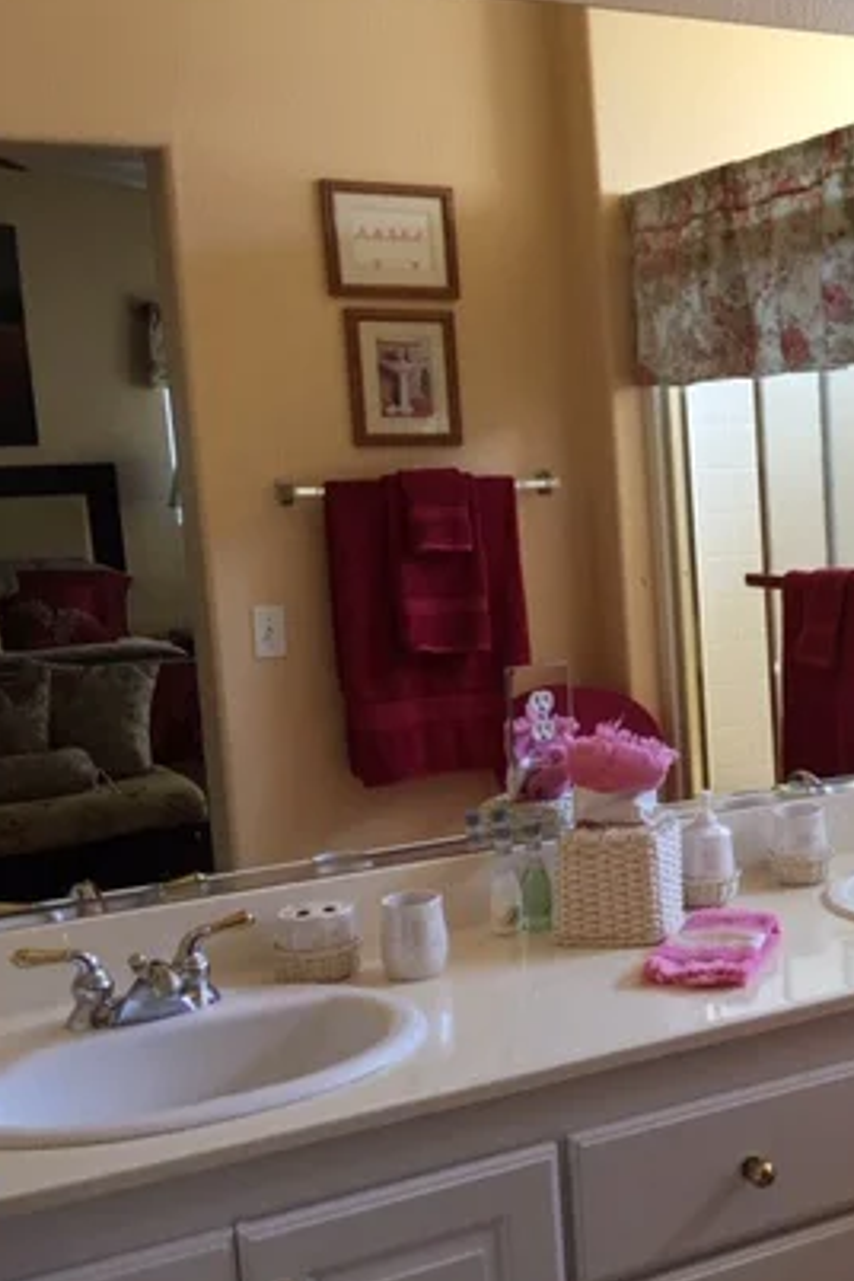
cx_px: 848
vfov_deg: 41.0
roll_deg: +2.5
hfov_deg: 26.6
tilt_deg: -8.1
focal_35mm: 48
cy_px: 717
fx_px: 1708
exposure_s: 1/15
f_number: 2.2
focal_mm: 4.15
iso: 25
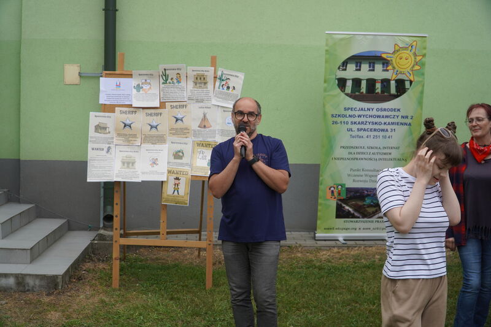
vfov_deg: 30.8
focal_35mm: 44
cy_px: 164
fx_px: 593
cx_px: 246
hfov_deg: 45.0
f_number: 4.5
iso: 100
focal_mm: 29
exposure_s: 1/500
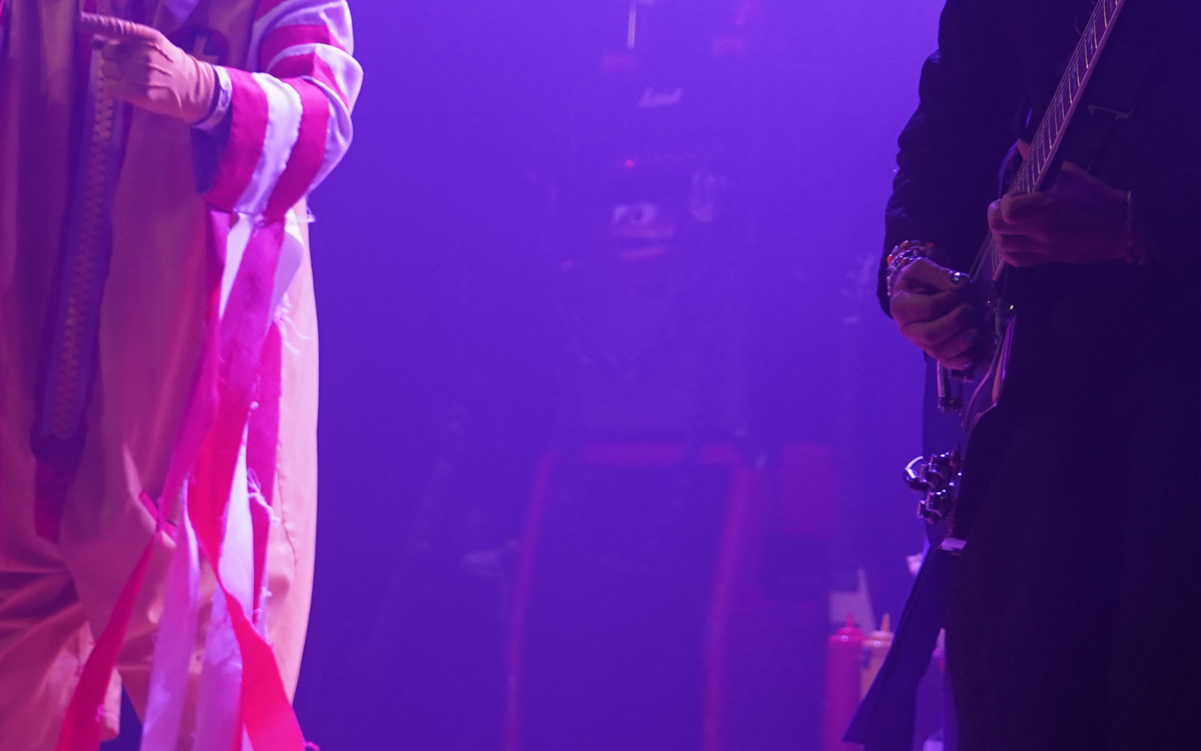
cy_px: -55
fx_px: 3600
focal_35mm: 110
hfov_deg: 18.9
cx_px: 706
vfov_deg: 11.7
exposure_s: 1/160
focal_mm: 46
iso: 1250
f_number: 4
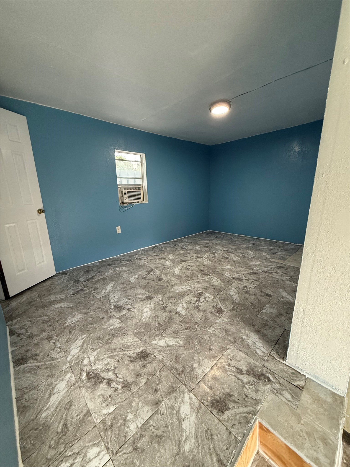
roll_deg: +0.8
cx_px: 175
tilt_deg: -11.9
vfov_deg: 102.1
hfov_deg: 85.7
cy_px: 234
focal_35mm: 14
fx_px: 189
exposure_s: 1/120
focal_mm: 2.22
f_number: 2.2
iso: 640
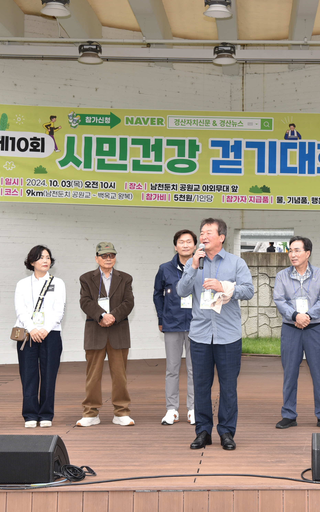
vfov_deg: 30.2
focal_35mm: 68
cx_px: 267
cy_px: 255
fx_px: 949
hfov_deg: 18.9
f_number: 5.6
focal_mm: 44
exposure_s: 1/125
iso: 280
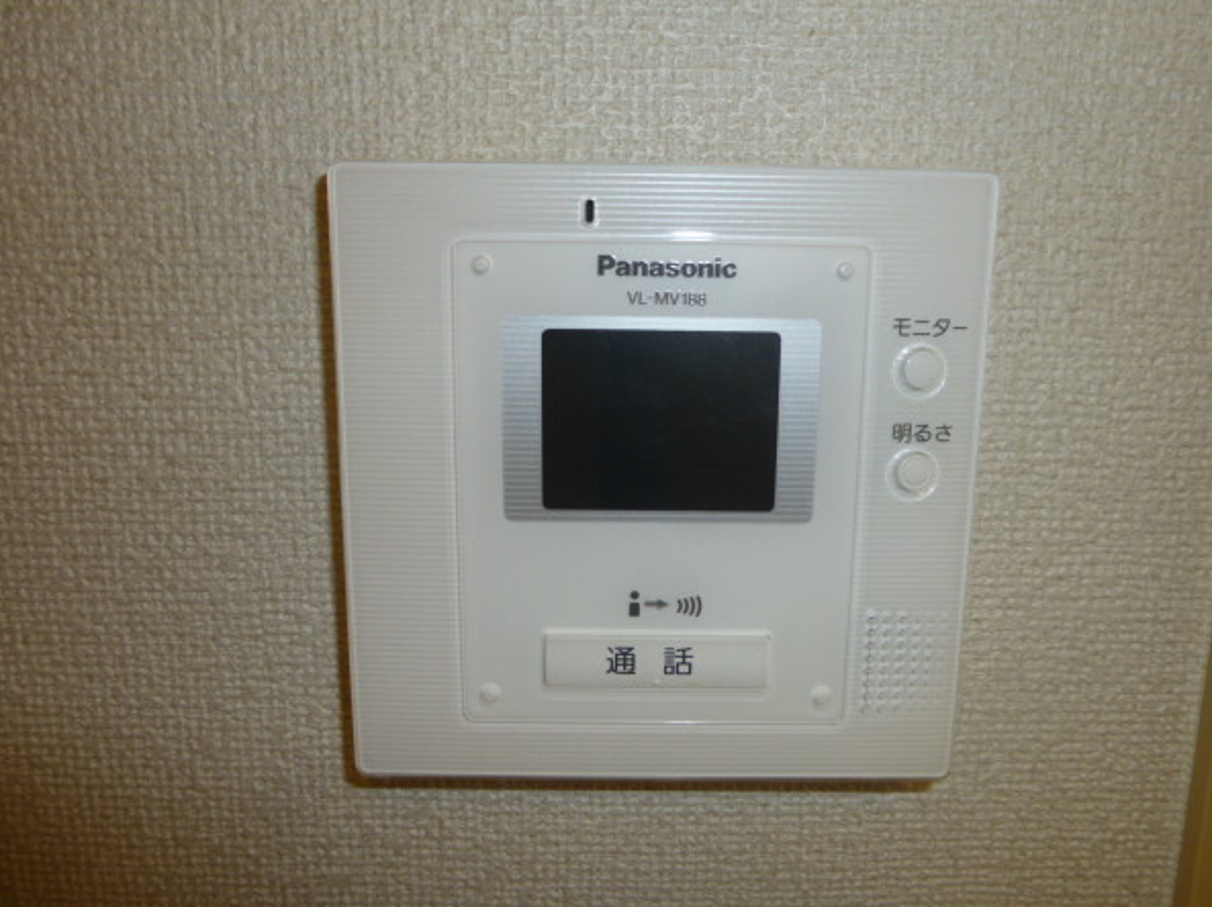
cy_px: 441
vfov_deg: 51.3
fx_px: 945
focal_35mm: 27
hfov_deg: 65.3
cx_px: 640
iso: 100
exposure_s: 1/60
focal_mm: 4.5
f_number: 3.1
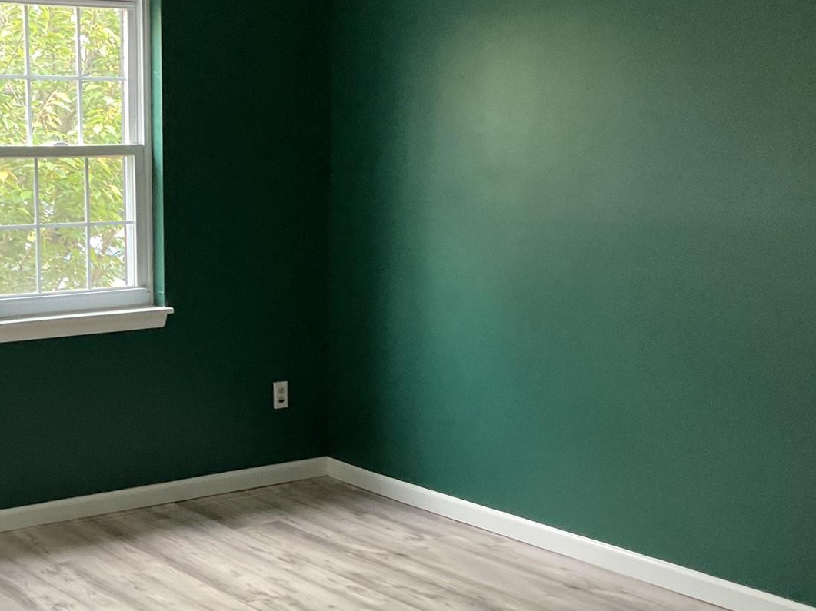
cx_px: 171
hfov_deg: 33.4
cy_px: 379
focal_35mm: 56
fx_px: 1320
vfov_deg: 26.0
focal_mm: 3
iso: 125
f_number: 1.8
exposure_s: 1/60
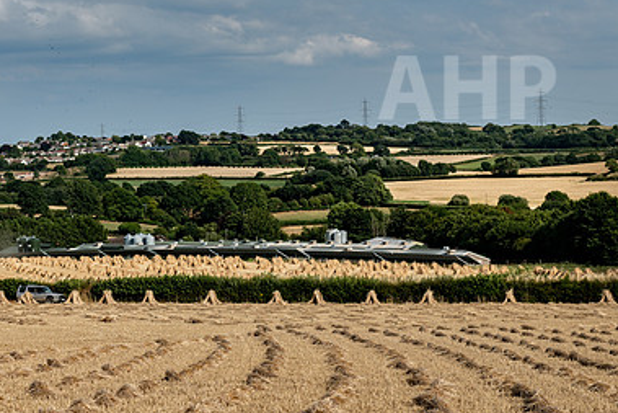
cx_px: 157
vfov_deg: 12.8
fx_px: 1837
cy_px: 282
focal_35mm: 107
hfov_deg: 19.0
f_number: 5.6
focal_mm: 70
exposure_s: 1/1600
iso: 64
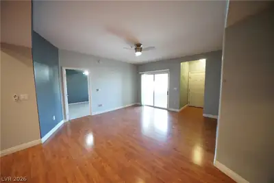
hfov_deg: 112.6
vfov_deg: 90.1
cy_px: 92
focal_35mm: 12
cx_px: 137
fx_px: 91
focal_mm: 12
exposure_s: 1/125
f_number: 7.1
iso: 16000
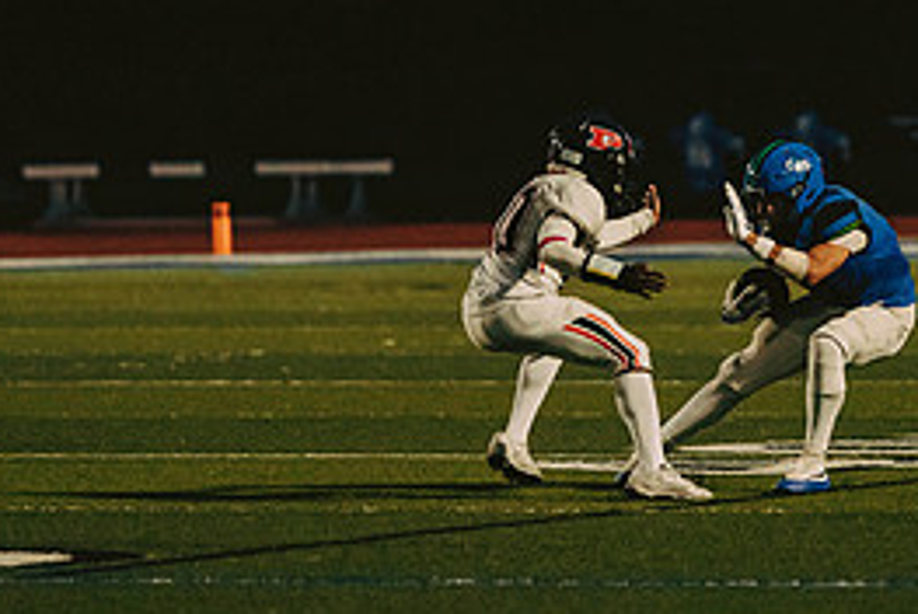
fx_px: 11258
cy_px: 215
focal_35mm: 441
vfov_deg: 3.1
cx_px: 684
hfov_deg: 4.7
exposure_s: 1/1600
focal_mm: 200
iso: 2500
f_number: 2.8
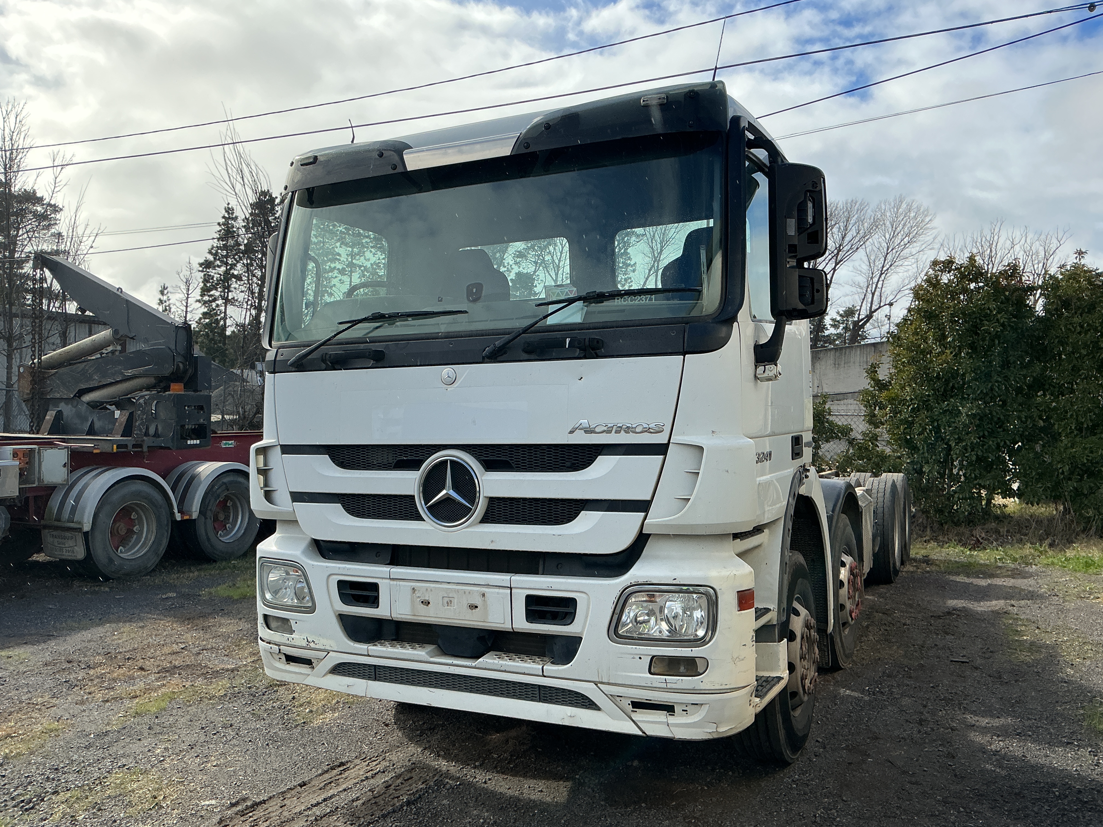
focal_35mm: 29
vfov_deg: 48.2
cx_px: 552
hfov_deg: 61.7
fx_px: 924
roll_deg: -1.2
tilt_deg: -2.3
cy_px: 414
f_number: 1.8
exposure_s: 1/1730
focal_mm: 3
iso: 25
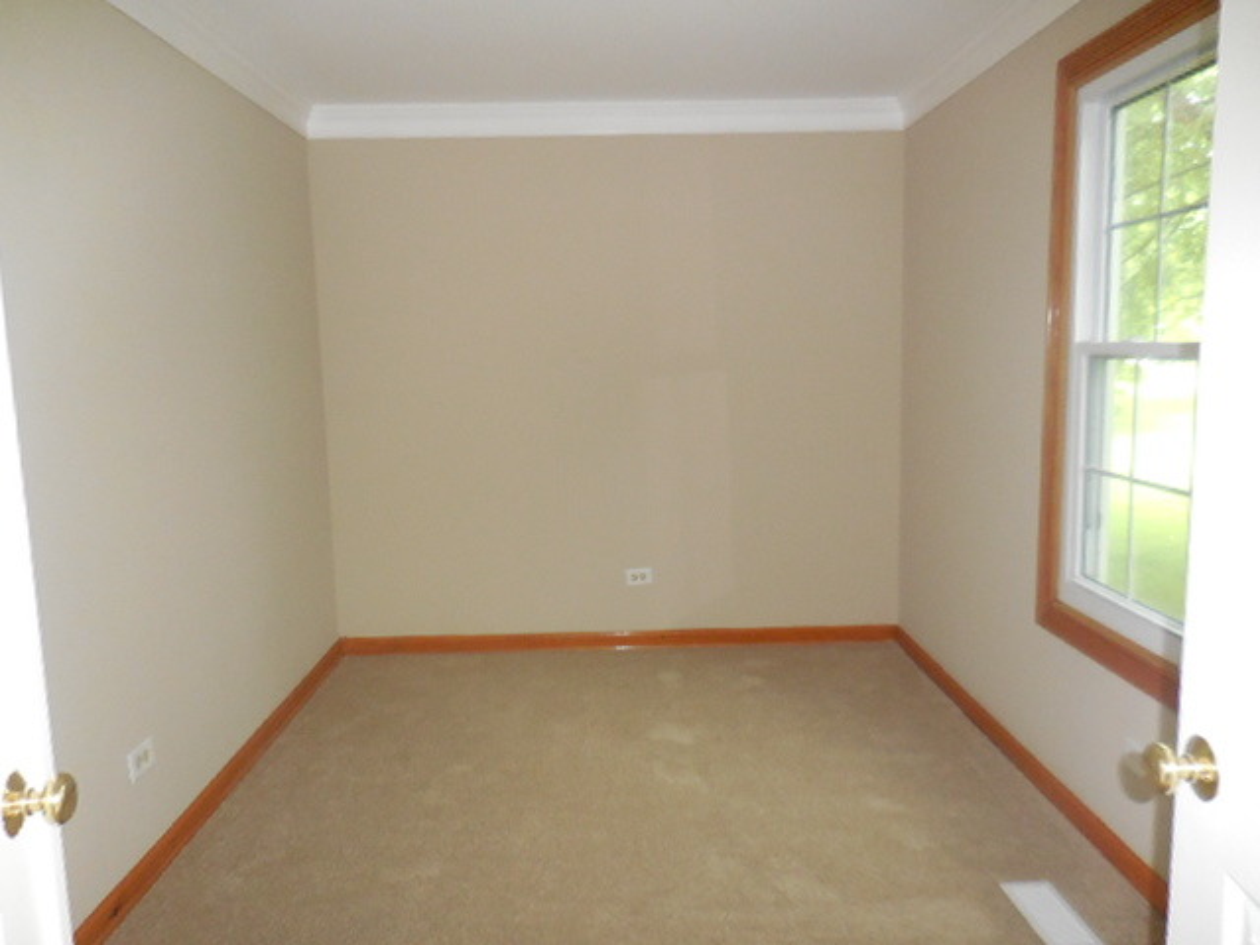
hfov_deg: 69.4
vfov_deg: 54.9
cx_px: 630
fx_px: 910
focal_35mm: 25
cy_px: 472
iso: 450
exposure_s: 1/25
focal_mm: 4.5
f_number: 3.3
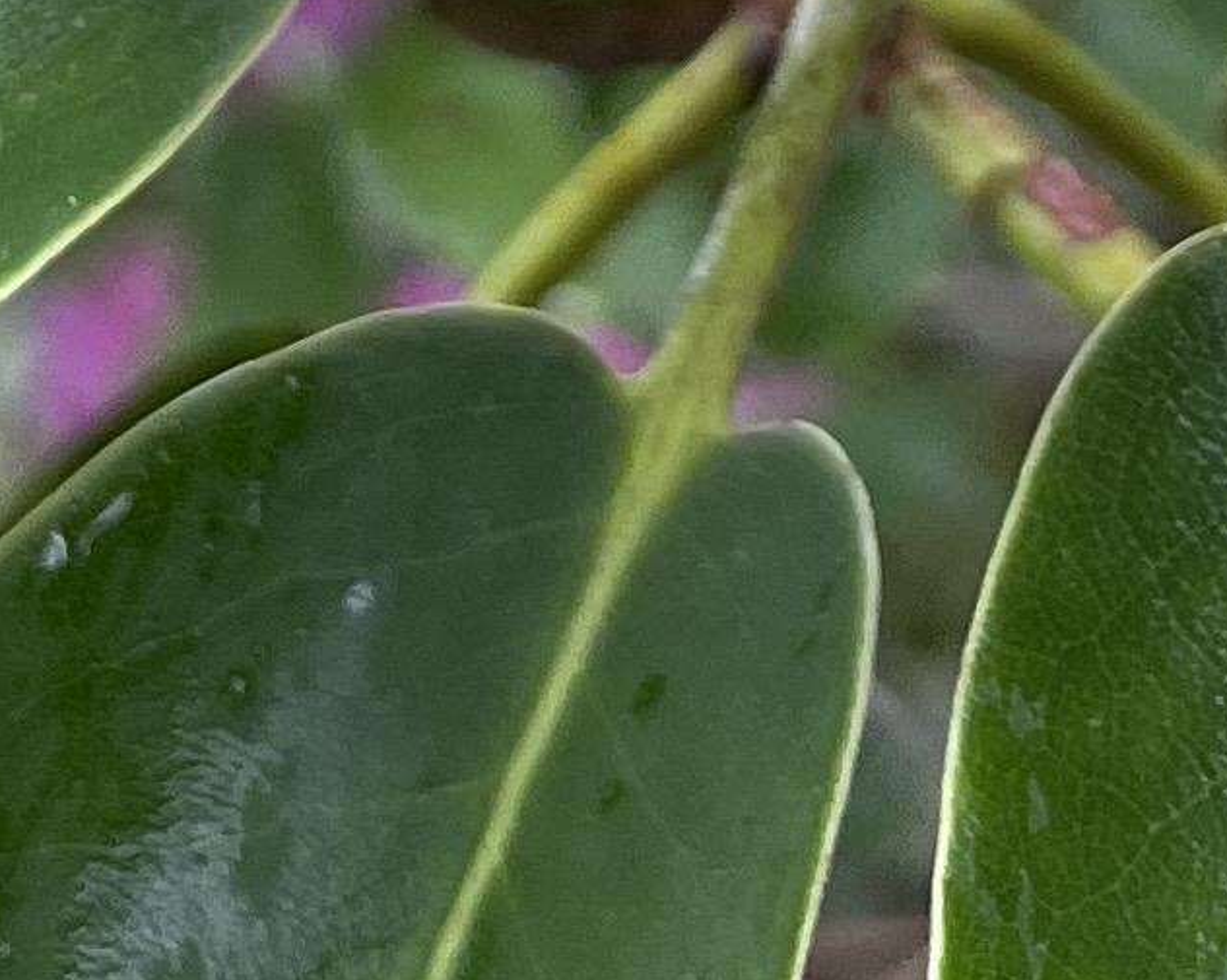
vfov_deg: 8.8
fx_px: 5880
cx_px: 1006
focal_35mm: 162
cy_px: -1232
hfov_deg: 11.9
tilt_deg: -5.9
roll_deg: -2.9
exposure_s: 1/121
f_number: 1.6
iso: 80
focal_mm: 4.2
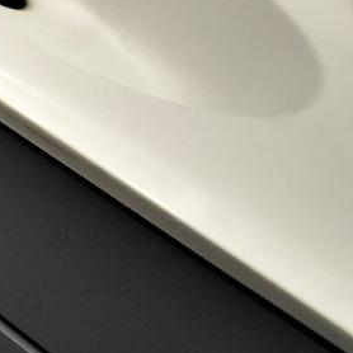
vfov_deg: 14.3
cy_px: -418
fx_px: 1085
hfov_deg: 9.4
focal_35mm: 94
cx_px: -905
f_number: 5
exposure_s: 1/100
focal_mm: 10
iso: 800
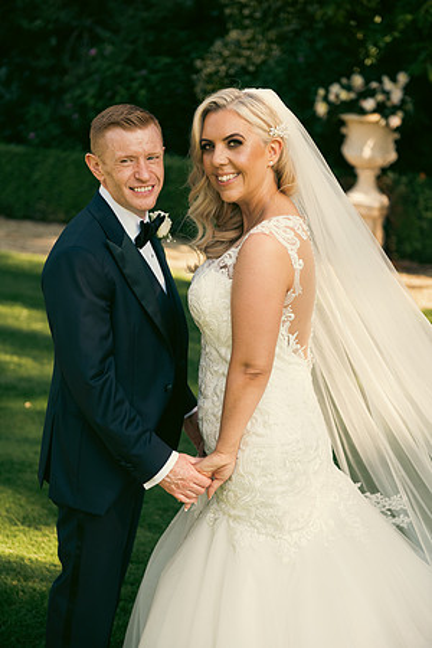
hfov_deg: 20.6
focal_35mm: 66
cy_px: 324
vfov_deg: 30.5
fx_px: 1188
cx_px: 216
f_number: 3.5
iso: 200
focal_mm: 66
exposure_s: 1/400
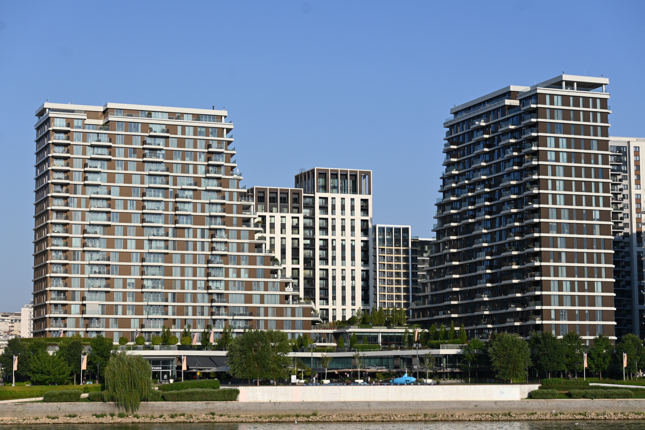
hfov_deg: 27.0
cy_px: 215
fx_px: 1343
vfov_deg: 18.2
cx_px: 322
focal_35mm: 75
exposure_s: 1/400
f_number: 7.1
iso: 100
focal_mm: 50
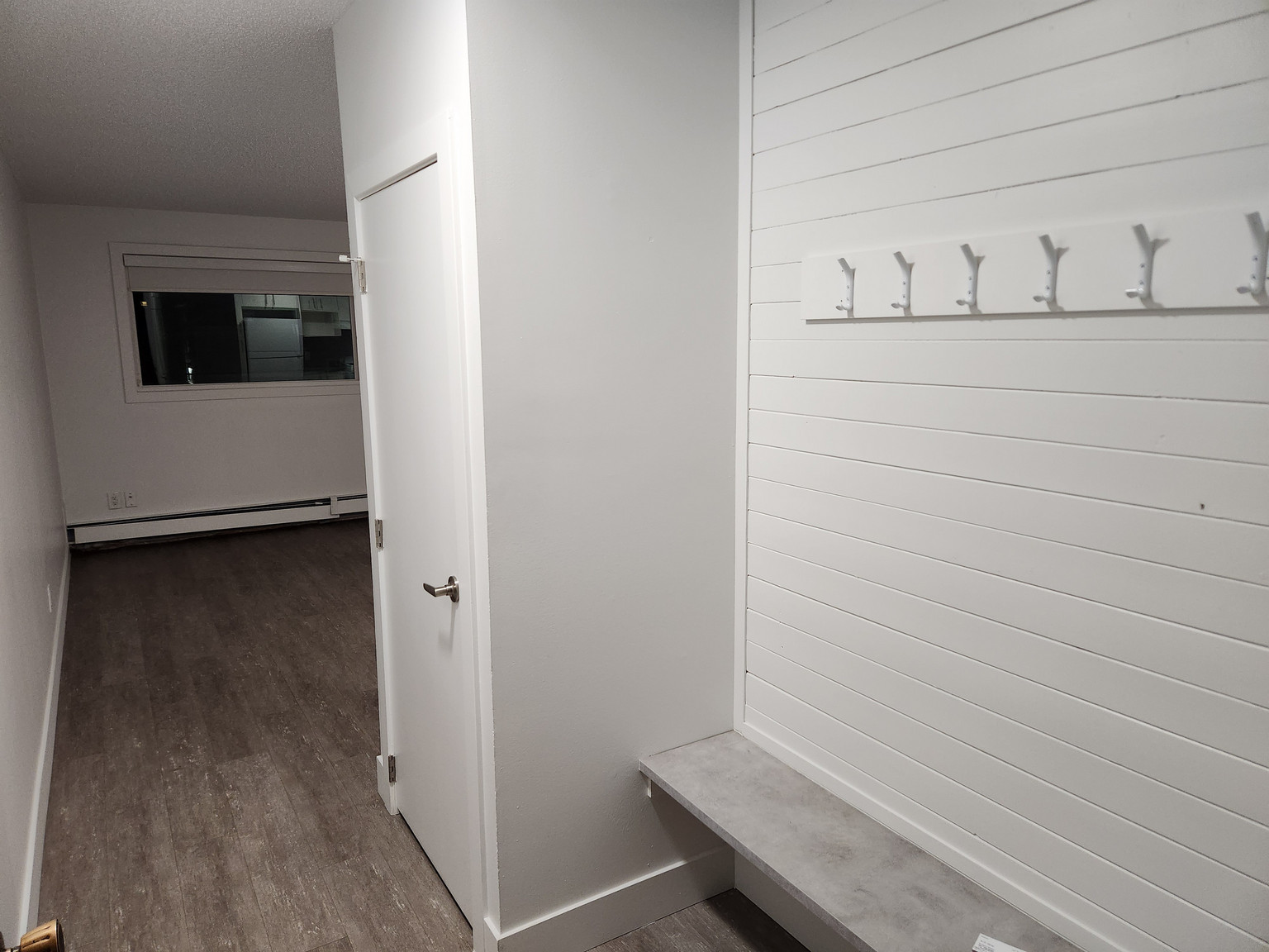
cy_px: 476
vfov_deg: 58.9
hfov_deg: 73.9
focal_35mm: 23
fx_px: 843
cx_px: 634
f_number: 1.8
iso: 250
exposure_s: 1/120
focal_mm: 5.4
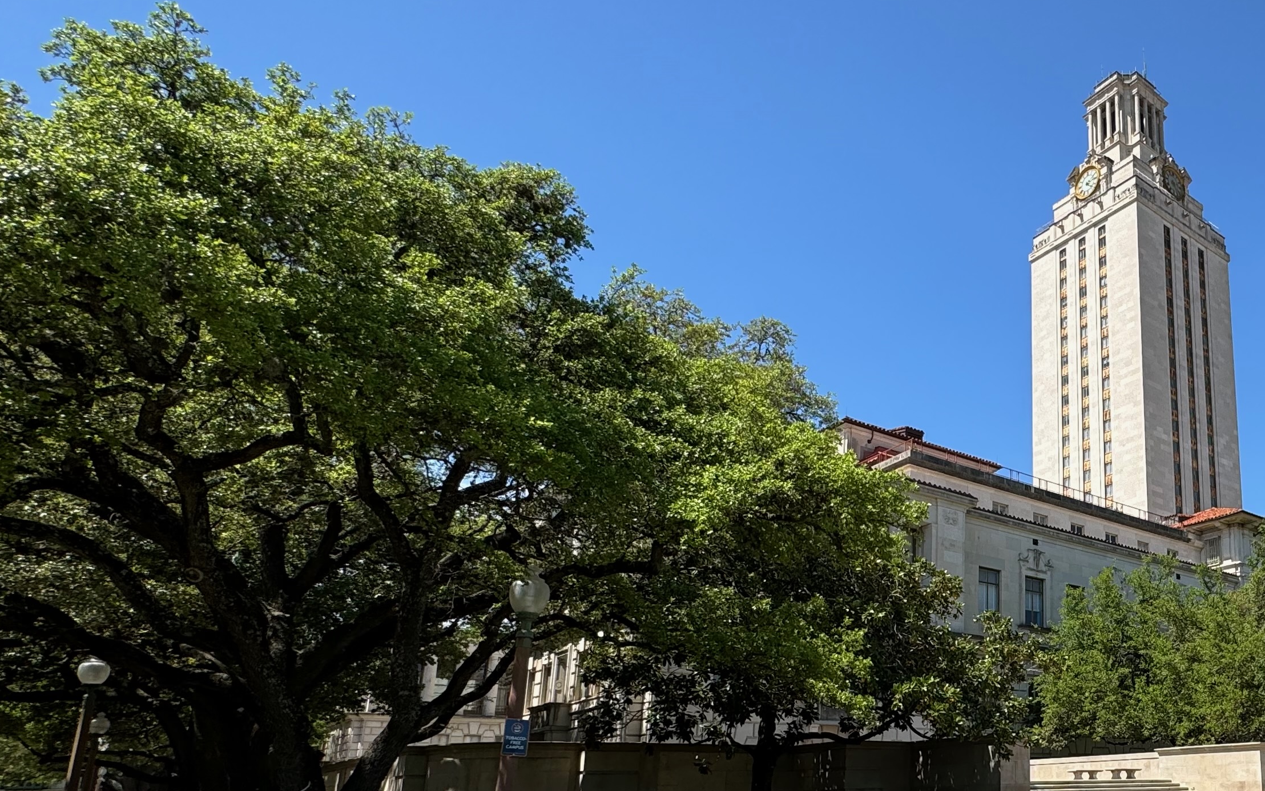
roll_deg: +2.7
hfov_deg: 59.2
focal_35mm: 27
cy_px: 591
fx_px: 931
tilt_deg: +12.6
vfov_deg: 44.5
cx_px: 1118
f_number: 2.2
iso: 50
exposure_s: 1/1094
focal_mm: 2.22
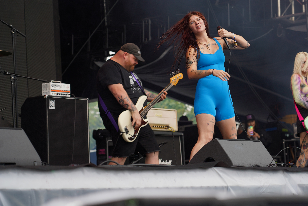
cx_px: 189
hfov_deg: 15.9
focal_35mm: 129
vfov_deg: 10.6
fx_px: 1104
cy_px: 91
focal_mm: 105
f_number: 4.5
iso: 100
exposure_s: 1/160
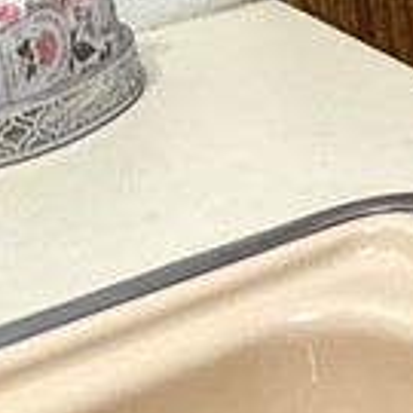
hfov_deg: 7.9
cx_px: 1536
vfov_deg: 10.0
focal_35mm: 161
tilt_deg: -10.8
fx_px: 2173
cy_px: -419
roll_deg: +0.4
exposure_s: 1/120
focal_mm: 6.76
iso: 80
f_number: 1.78
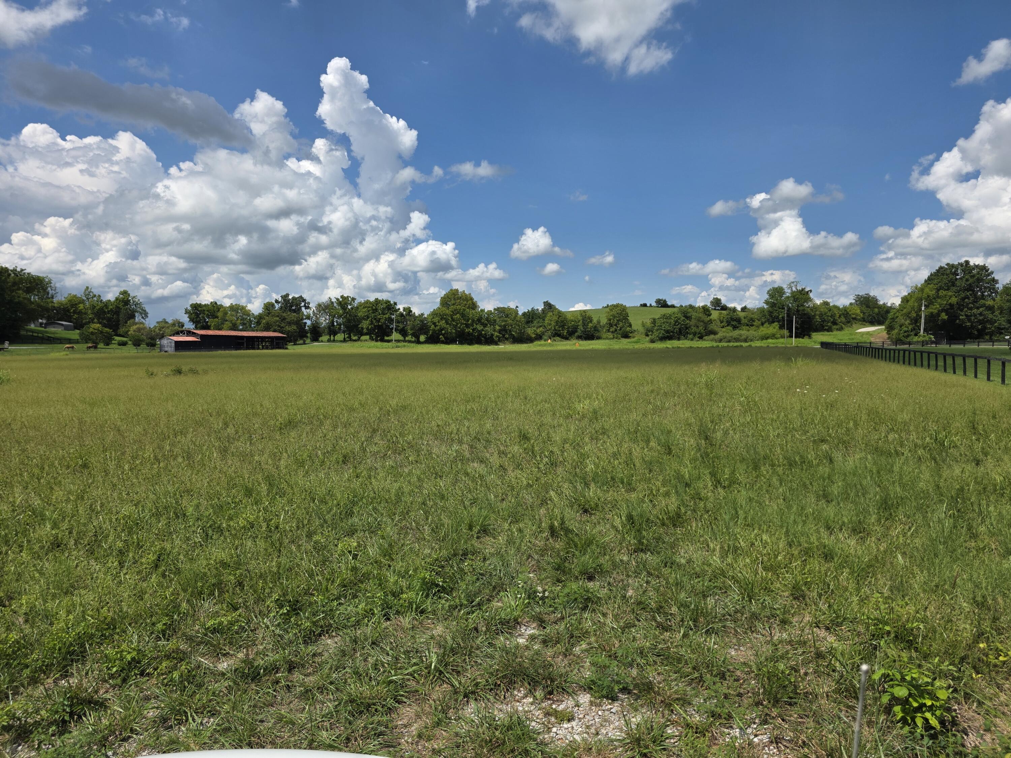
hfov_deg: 73.9
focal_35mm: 23
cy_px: 379
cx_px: 506
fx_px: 672
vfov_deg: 58.9
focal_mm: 6.3
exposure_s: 1/7944
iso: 64
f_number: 1.7
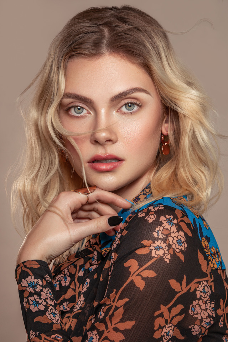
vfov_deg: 13.1
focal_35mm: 157
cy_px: 171
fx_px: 1490
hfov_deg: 8.7
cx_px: 114
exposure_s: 1/160
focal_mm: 105
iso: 200
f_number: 7.1
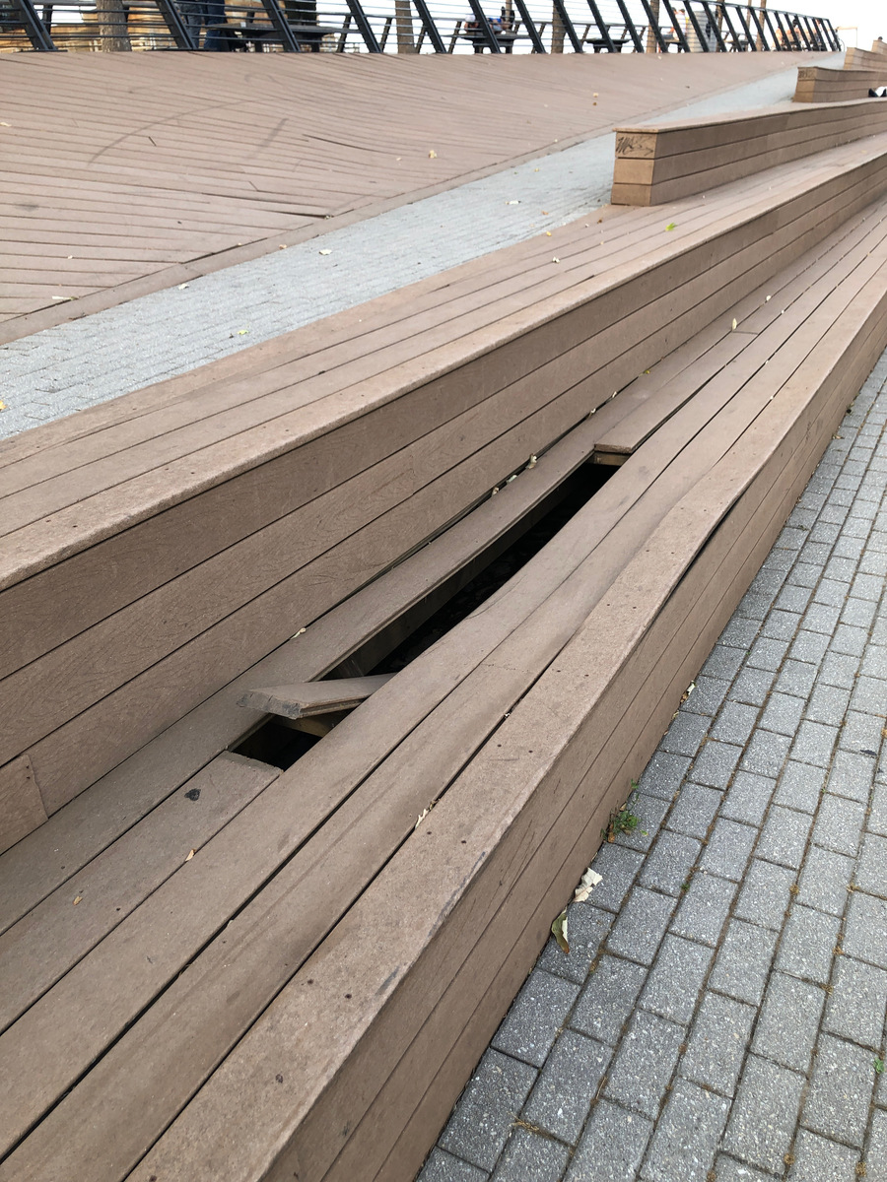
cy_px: 591
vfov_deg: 63.4
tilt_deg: -25.3
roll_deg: +2.1
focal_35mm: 28
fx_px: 957
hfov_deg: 49.7
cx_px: 444
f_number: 1.8
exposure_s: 1/122
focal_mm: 3.99
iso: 20
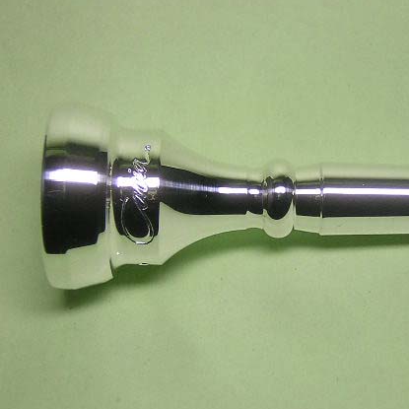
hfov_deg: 21.8
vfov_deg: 21.9
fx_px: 1056
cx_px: 276
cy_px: 179
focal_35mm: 79
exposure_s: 1/73.4
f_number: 3.3
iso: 100
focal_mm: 7.6
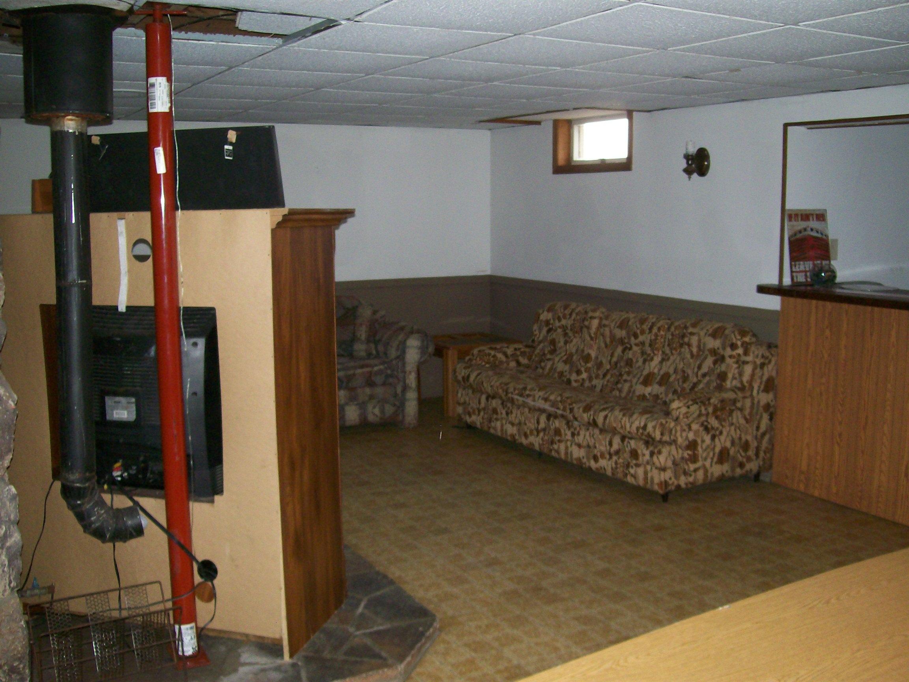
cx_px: 454
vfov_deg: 39.7
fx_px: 945
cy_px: 341
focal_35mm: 36
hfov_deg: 51.4
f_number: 2.7
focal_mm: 6
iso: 140
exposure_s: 1/64
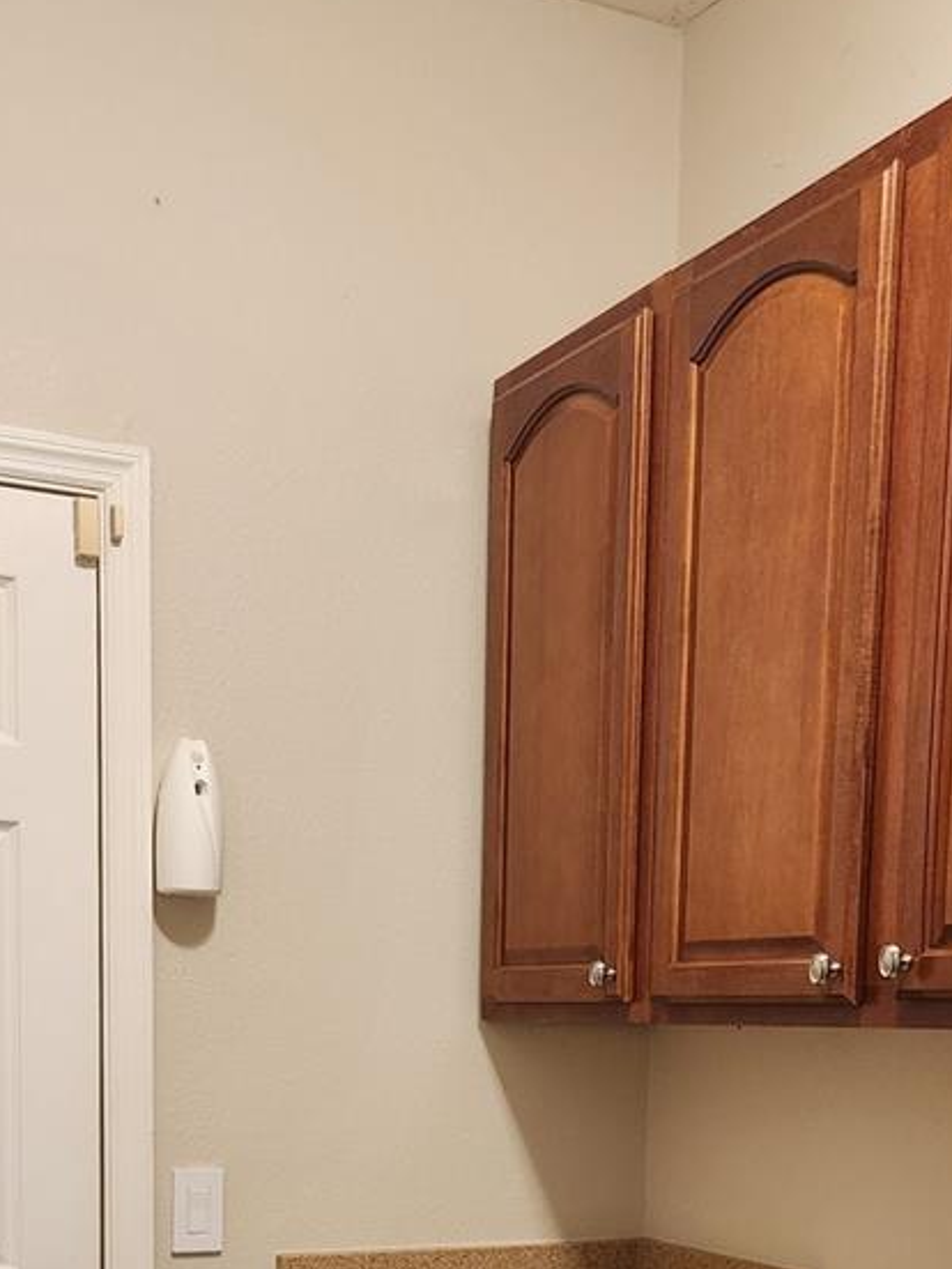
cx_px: 474
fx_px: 1833
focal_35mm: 50
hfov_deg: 29.1
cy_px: 1237
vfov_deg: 35.0
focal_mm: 5.4
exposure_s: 1/120
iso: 640
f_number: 1.8
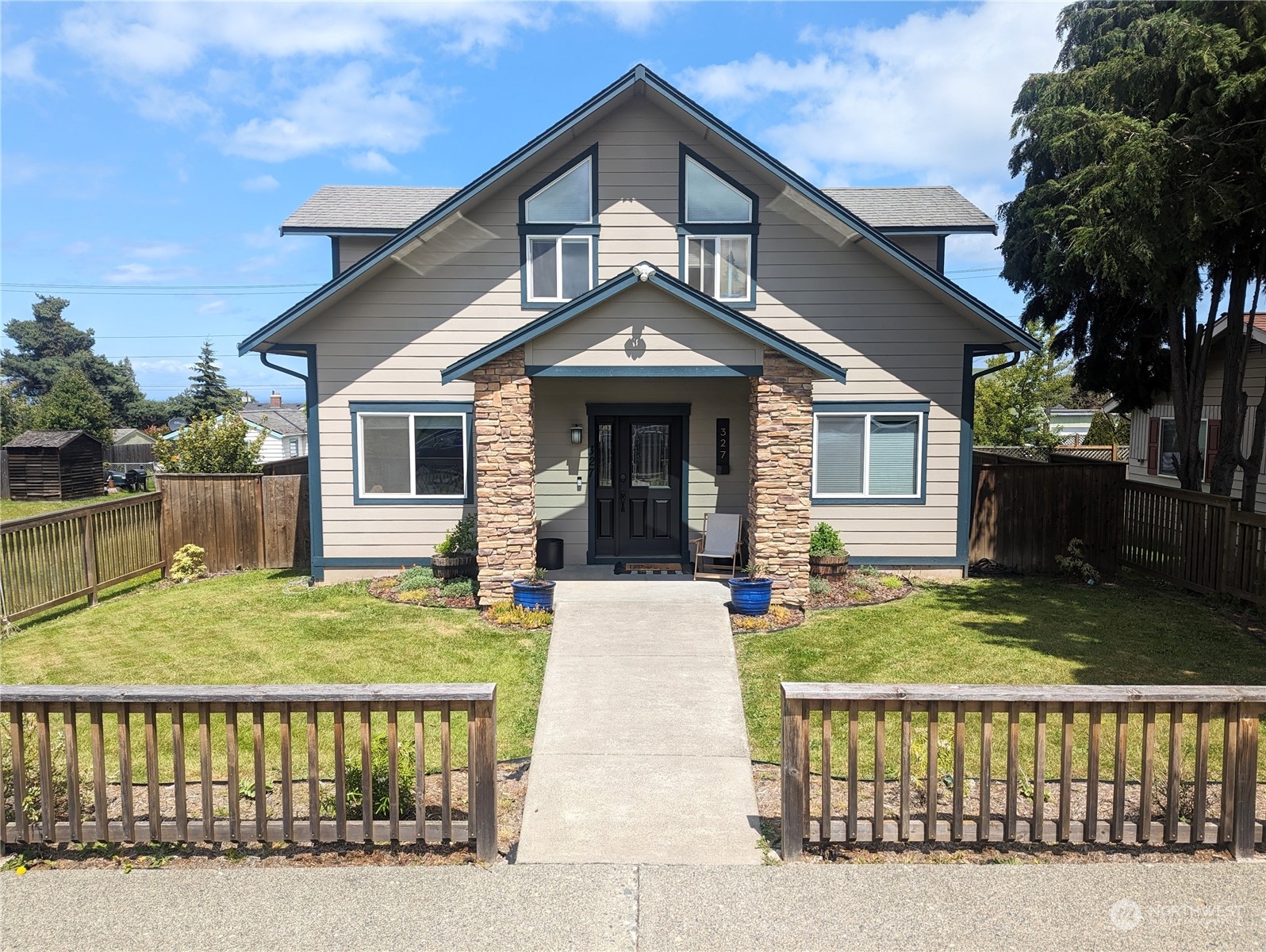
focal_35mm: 24
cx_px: 633
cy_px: 476
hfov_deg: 71.5
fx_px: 879
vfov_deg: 56.9
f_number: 1.85
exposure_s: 1/1887
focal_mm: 6.81
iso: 45
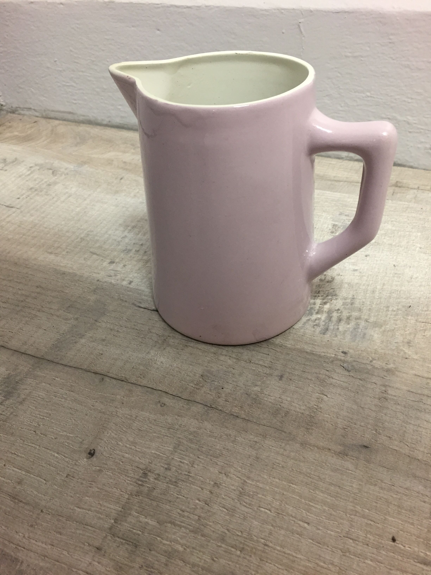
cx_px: 216
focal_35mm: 29
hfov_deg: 48.2
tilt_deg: -37.3
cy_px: 288
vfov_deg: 61.7
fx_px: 481
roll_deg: +4.9
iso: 160
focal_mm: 4.15
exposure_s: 1/33
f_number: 2.2
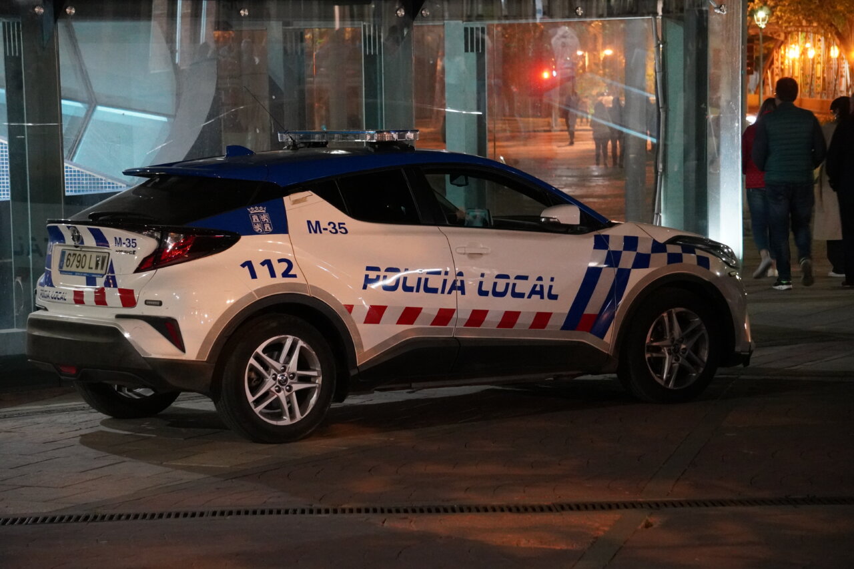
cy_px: 284
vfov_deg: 12.2
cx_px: 427
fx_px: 2668
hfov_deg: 18.2
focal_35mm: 112
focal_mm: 75
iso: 6400
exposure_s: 1/20
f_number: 5
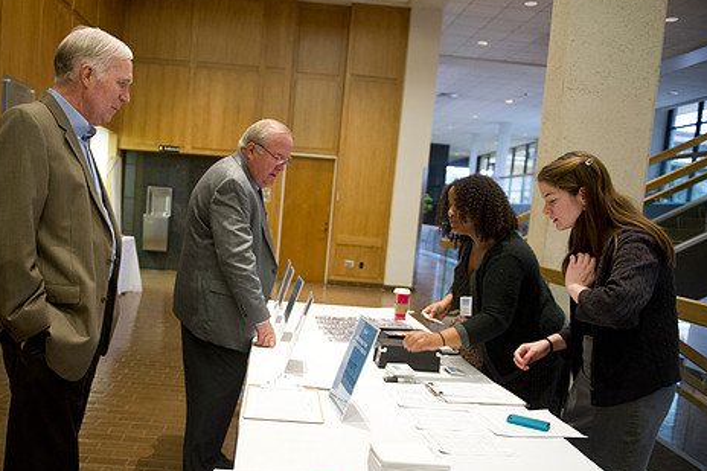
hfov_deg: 61.5
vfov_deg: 43.5
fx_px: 589
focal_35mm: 30
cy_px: 271
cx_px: 288
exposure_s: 1/100
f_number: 2.8
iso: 2500
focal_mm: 24
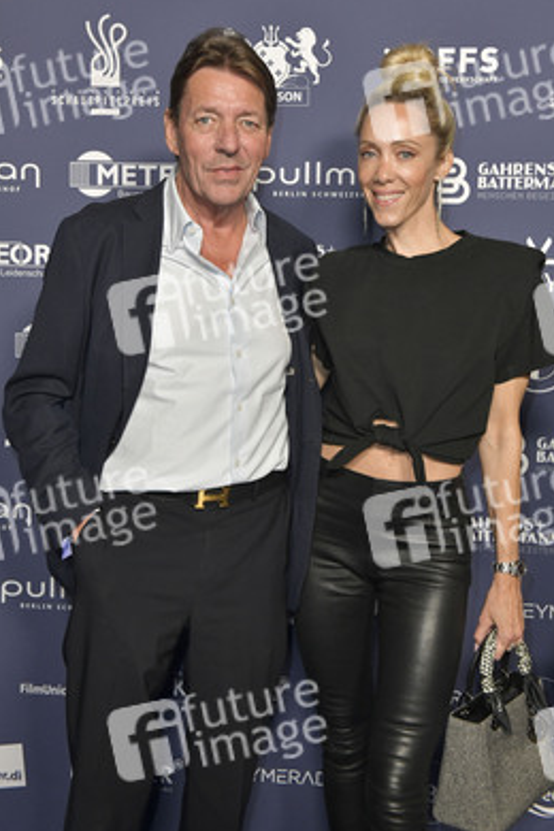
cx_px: 279
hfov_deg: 31.2
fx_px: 993
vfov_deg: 45.4
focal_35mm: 43
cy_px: 411
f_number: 6.3
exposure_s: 1/250
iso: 2000
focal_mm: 42
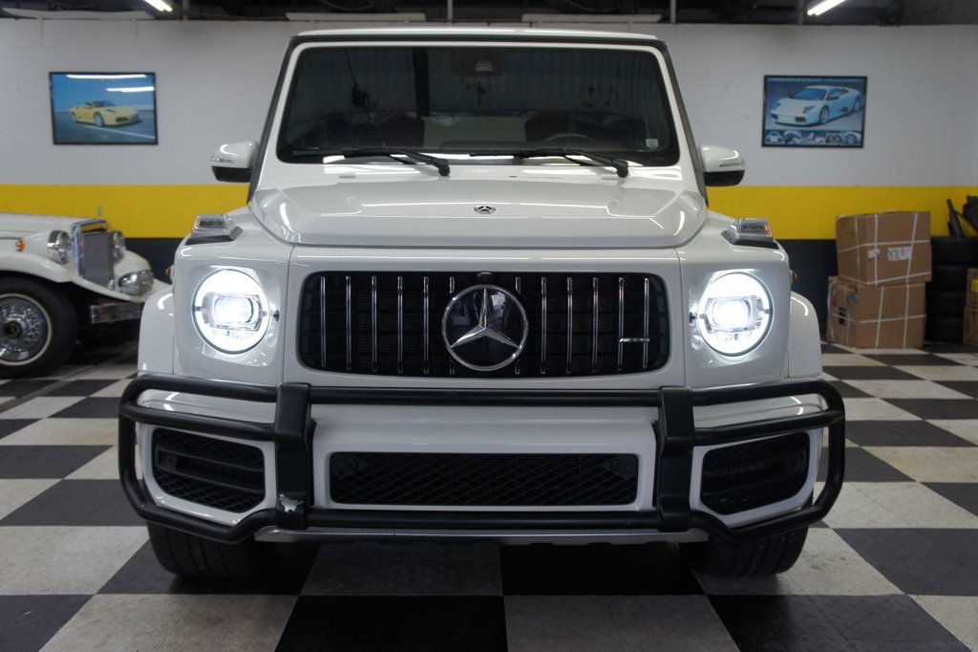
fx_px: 896
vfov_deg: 39.9
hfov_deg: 57.2
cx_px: 489
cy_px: 326
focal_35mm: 33
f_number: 4
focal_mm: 22
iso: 200
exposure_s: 1/40
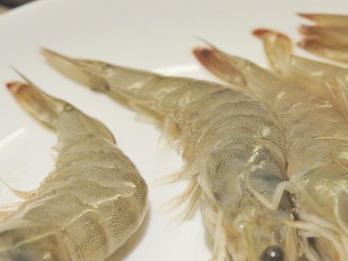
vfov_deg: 18.8
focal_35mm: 78
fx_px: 784
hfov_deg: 24.4
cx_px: 306
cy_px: 173
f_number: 3.5
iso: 250
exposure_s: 1/60
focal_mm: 14
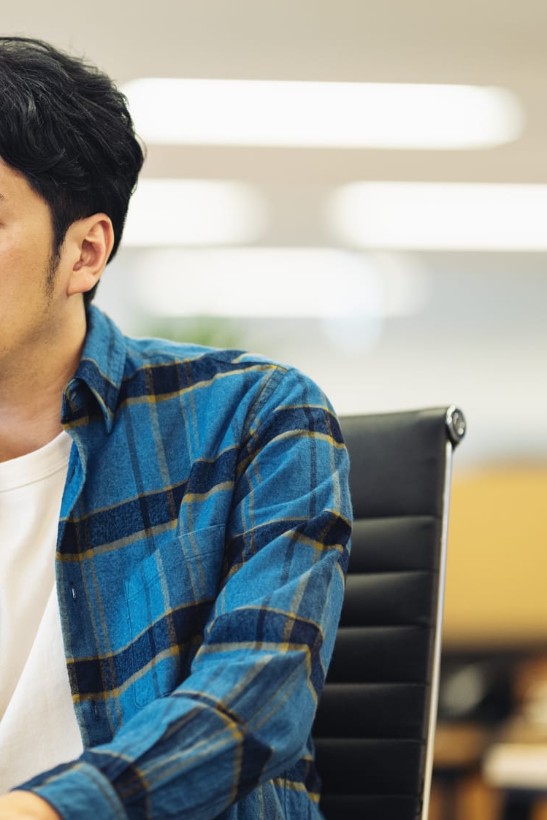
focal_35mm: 187
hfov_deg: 7.3
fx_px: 4260
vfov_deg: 11.0
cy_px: 422
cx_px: -15
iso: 320
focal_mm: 105
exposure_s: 1/200
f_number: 1.4
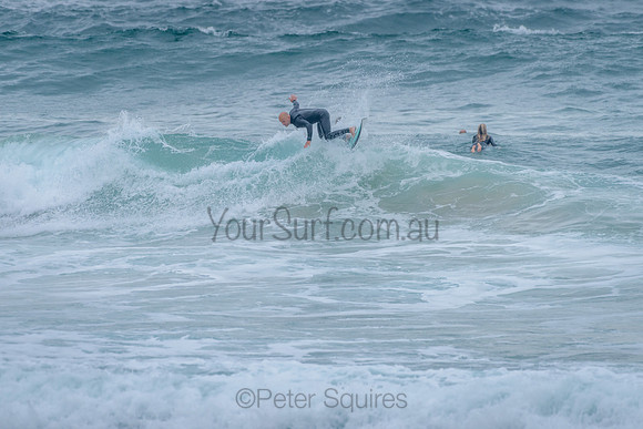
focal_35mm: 613
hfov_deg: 3.4
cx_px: 322
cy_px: 167
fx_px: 10947
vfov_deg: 2.2
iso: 640
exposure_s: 1/1250
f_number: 5.6
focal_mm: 500
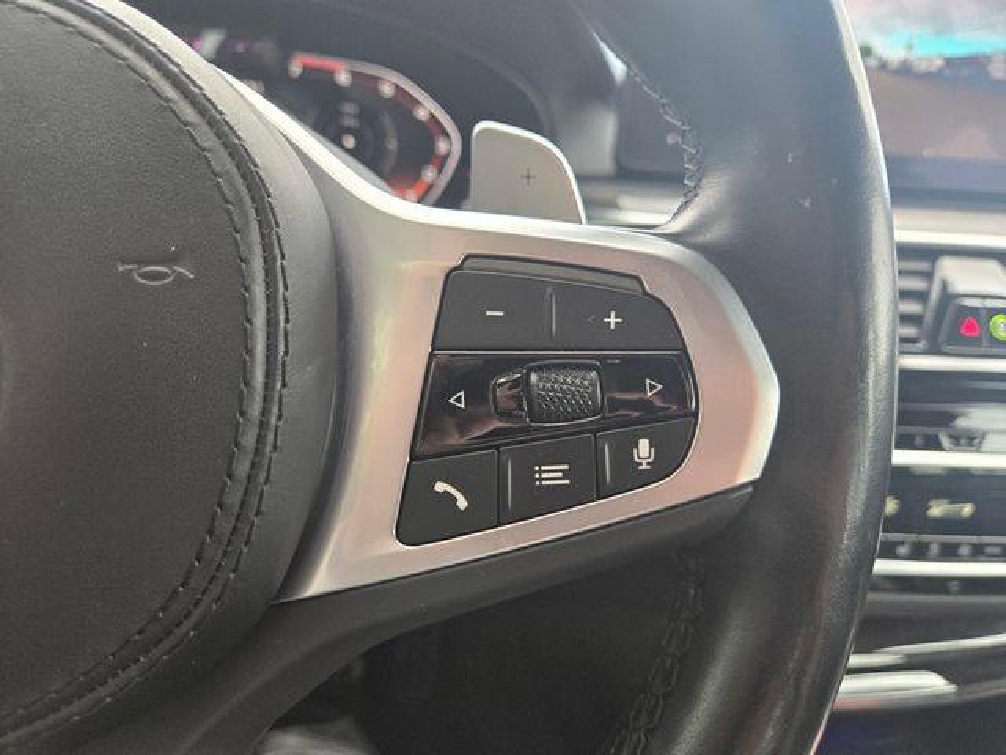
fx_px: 668
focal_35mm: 23
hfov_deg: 73.9
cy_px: 378
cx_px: 503
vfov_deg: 58.9
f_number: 1.8
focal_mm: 5.4
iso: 200
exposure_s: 1/180
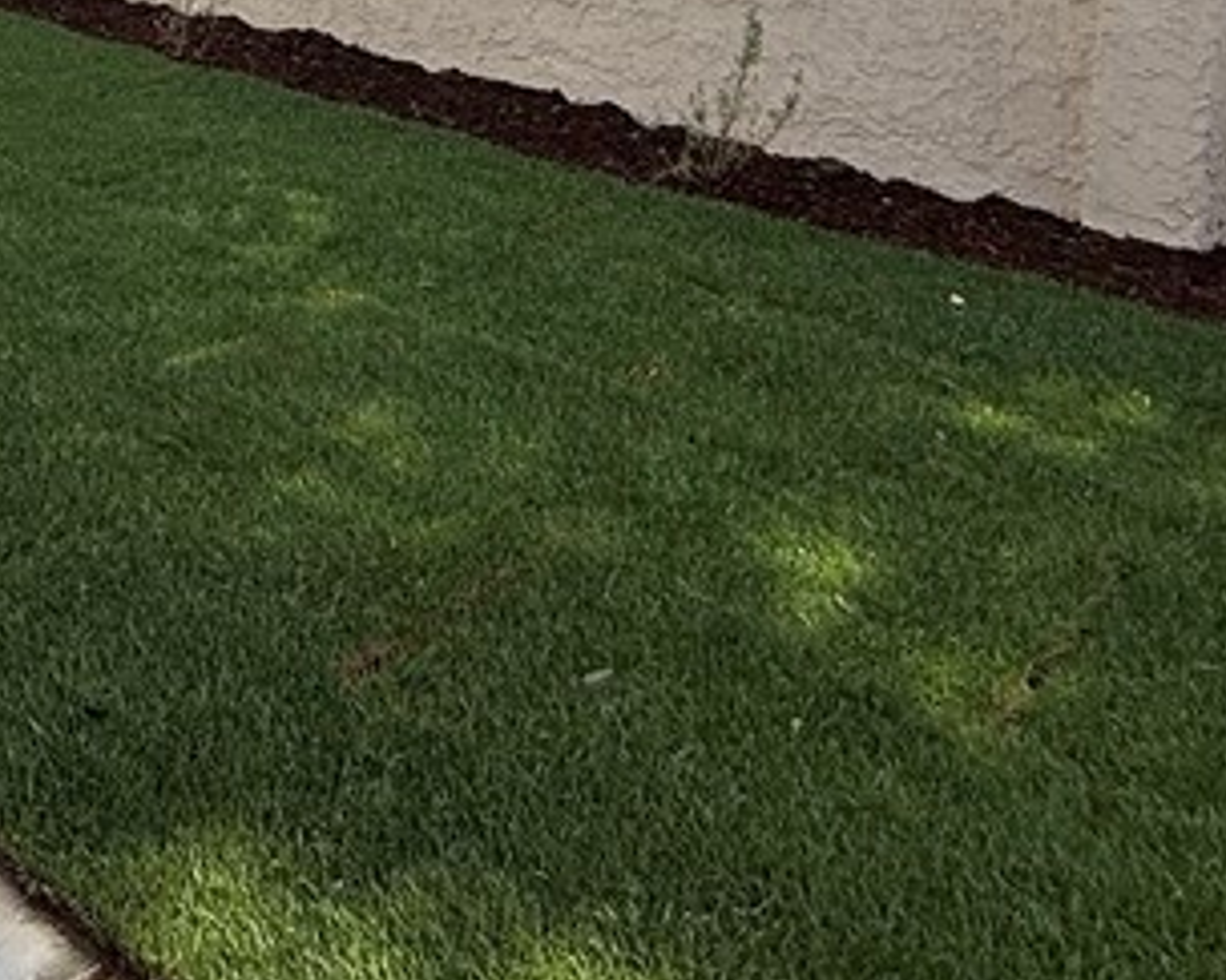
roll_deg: -0.5
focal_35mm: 46
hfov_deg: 36.0
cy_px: -165
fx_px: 1669
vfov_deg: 28.8
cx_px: -28
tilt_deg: -5.5
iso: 64
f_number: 2.2
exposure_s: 1/1572
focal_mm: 2.22
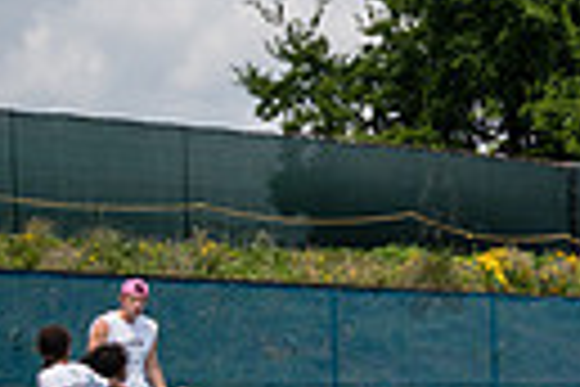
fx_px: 2529
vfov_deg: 8.7
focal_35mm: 157
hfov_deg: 12.1
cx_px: 1012
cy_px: 454
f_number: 5
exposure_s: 1/800
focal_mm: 35
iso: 100
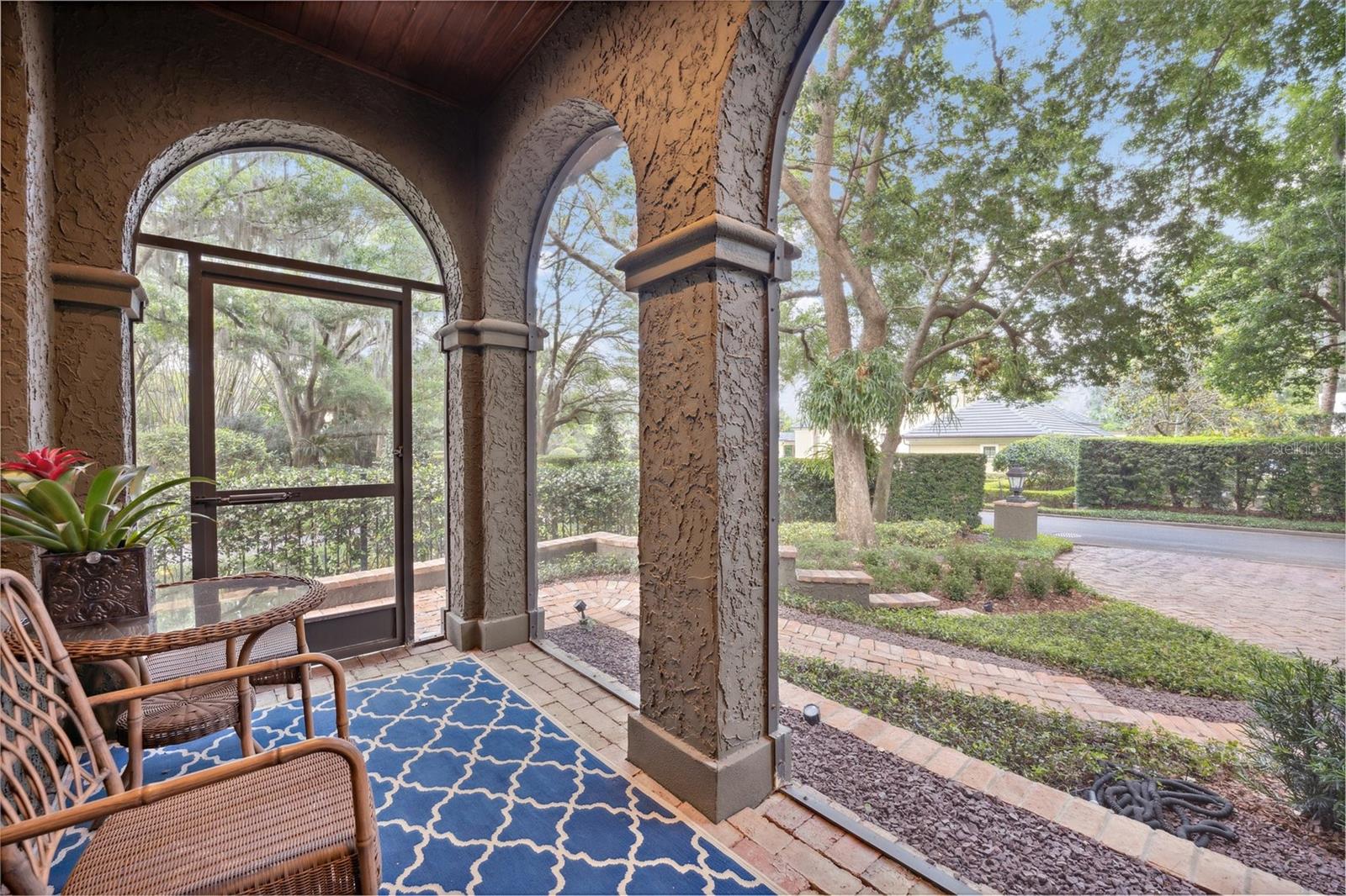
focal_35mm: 14
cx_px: 673
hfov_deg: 104.3
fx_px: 523
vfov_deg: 81.2
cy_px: 448
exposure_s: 1/10
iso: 400
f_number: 8
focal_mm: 14
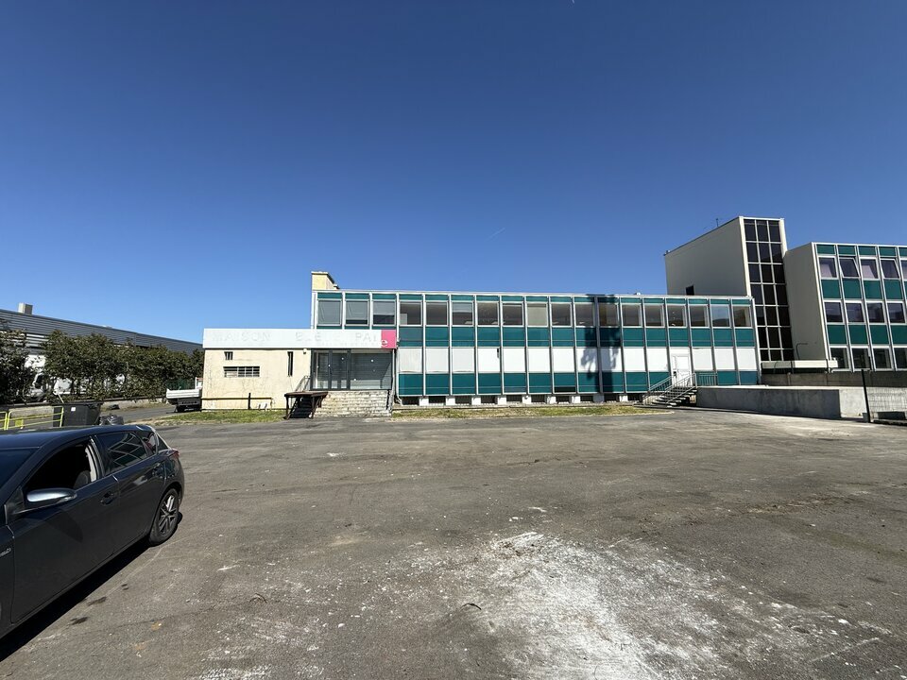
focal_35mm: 14
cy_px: 340
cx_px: 454
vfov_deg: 85.7
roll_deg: +0.7
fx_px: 367
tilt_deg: +9.0
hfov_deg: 102.1
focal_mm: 2.22
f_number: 2.2
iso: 50
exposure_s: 1/3289
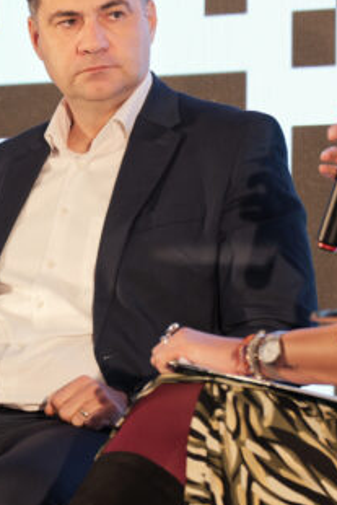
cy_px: 165
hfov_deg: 4.3
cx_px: 259
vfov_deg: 6.5
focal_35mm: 319
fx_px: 4474
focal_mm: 142
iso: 1250
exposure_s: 1/100
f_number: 4
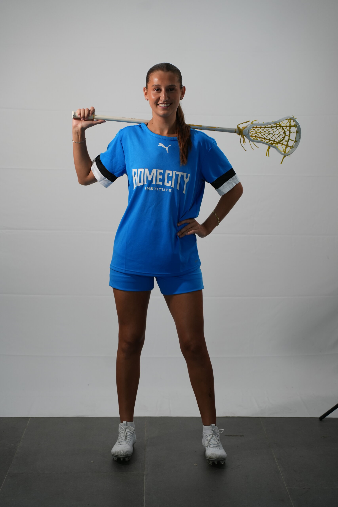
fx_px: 901
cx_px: 169
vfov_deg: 31.4
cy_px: 254
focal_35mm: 64
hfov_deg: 21.2
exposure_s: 1/200
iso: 800
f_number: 2.8
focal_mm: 64
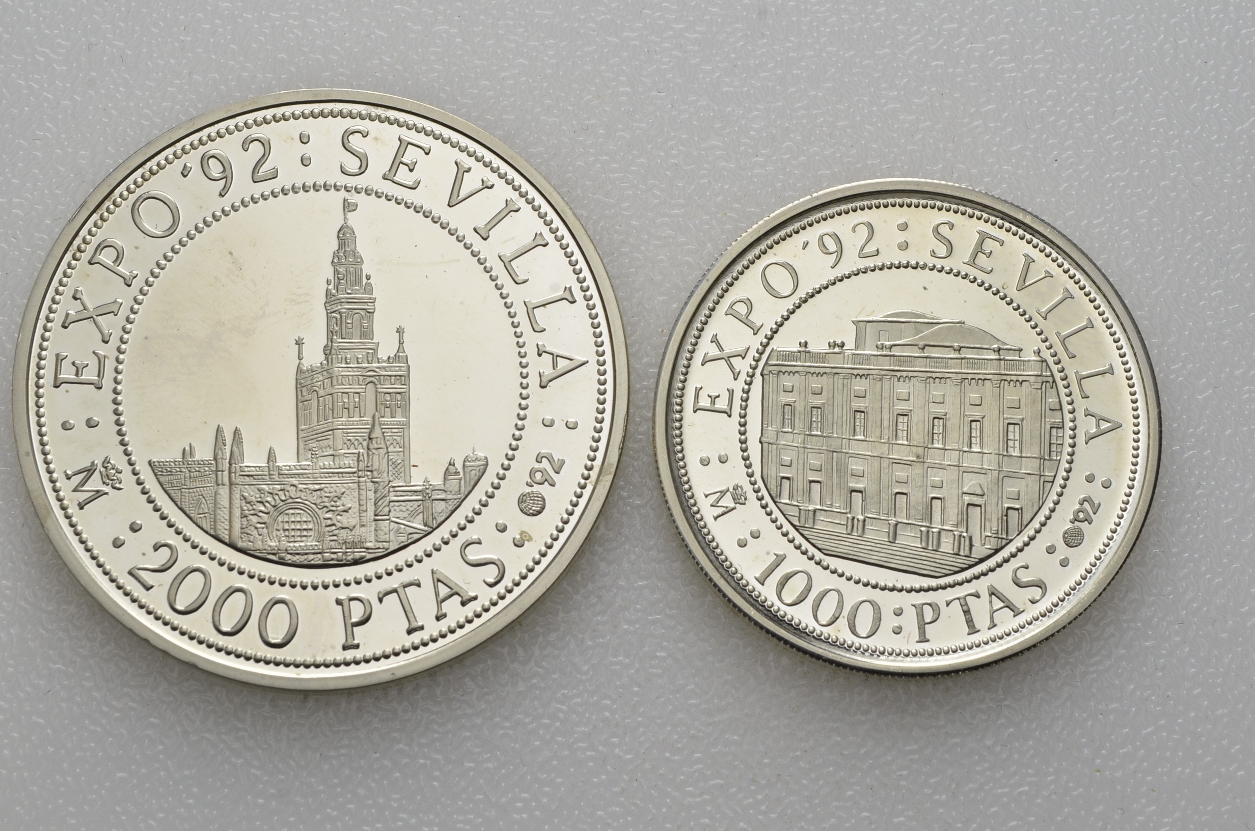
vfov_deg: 16.5
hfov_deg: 24.7
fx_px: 2870
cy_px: 416
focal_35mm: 82
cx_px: 628
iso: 400
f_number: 14
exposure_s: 1/250
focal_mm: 55
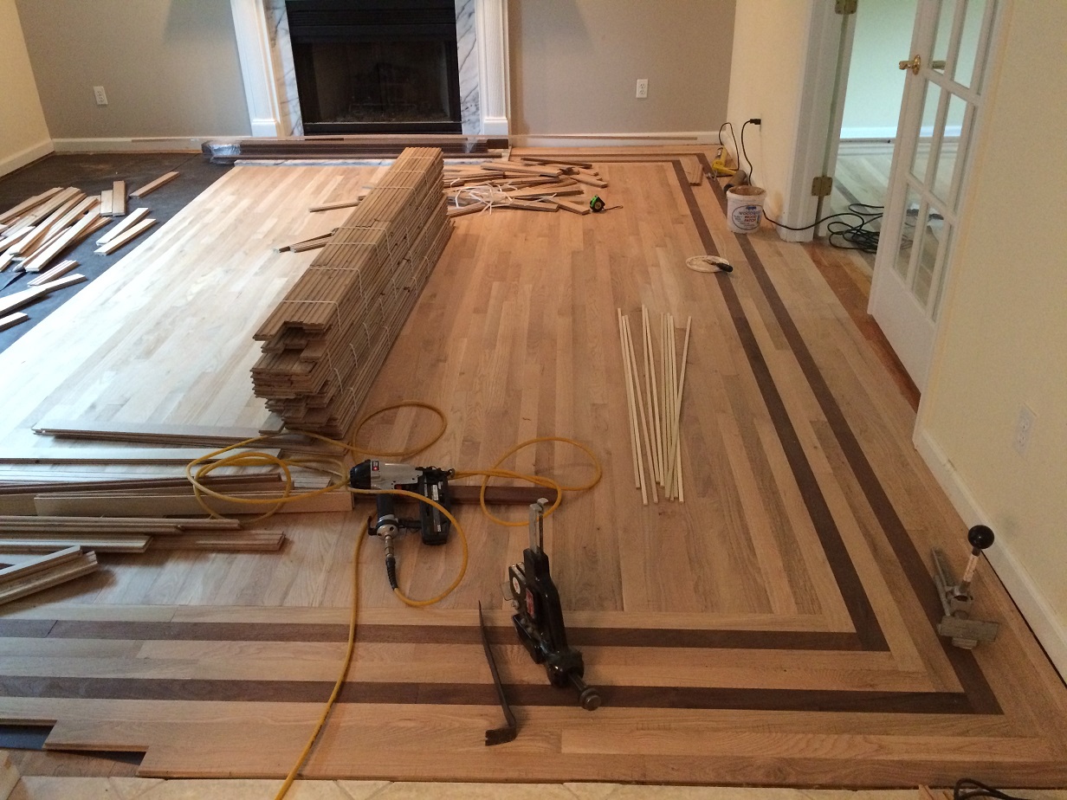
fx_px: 894
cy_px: 400
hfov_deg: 61.7
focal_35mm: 29
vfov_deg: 48.2
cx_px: 534
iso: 320
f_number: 2.2
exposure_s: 1/30
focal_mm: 4.15
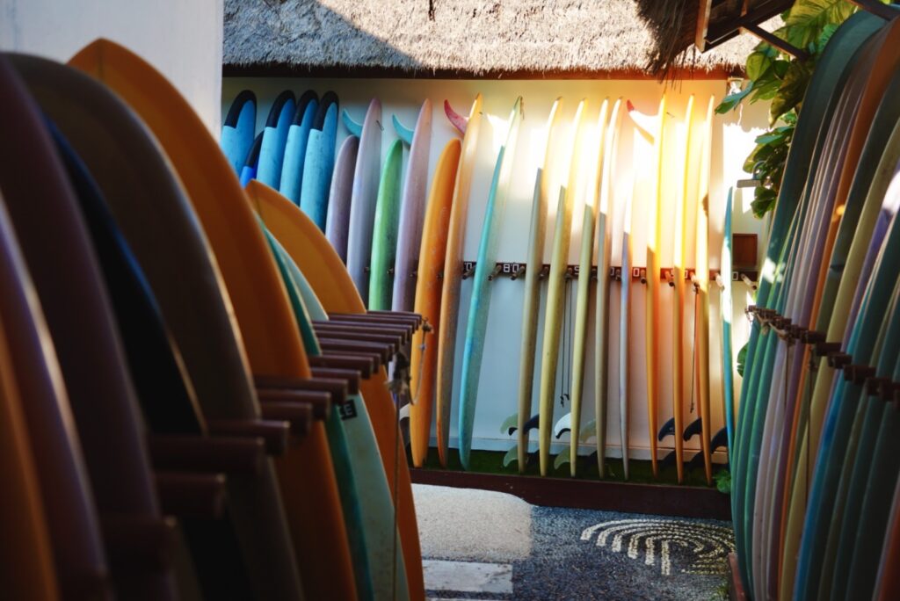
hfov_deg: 47.7
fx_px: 1017
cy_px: 300
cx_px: 450
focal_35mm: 41
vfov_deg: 32.9
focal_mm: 27.1
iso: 100
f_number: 2.8
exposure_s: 1/320
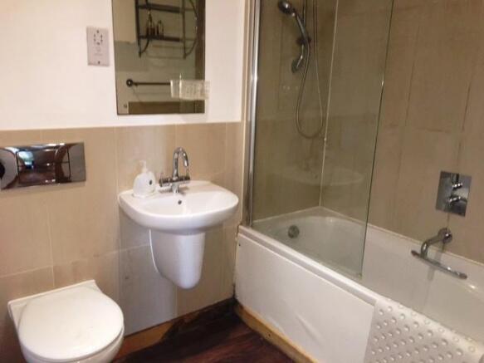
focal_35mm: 29
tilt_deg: -13.6
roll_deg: -2.1
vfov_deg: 48.2
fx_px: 405
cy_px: 182
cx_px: 242
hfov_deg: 61.7
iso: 80
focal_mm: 4.15
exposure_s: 1/20
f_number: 2.2
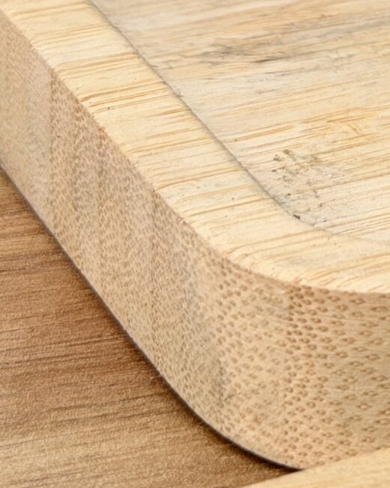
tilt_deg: -17.4
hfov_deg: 8.0
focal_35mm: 185
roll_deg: -2.1
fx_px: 2667
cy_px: -157
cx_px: 781
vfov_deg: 10.2
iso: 64
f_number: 1.78
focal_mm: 6.76
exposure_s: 1/1715
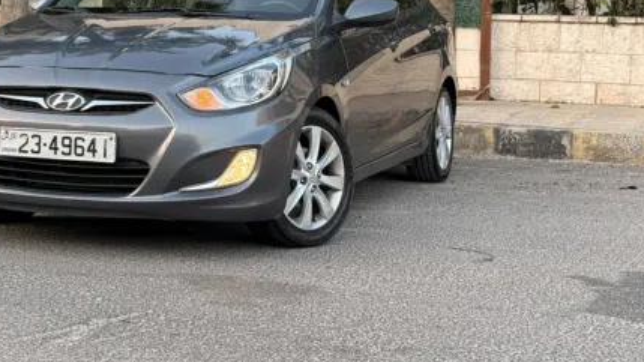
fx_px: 1332
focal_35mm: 78
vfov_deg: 15.3
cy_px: 24
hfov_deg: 27.0
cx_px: 200
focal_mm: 6.76
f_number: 1.78
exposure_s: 1/242
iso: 125
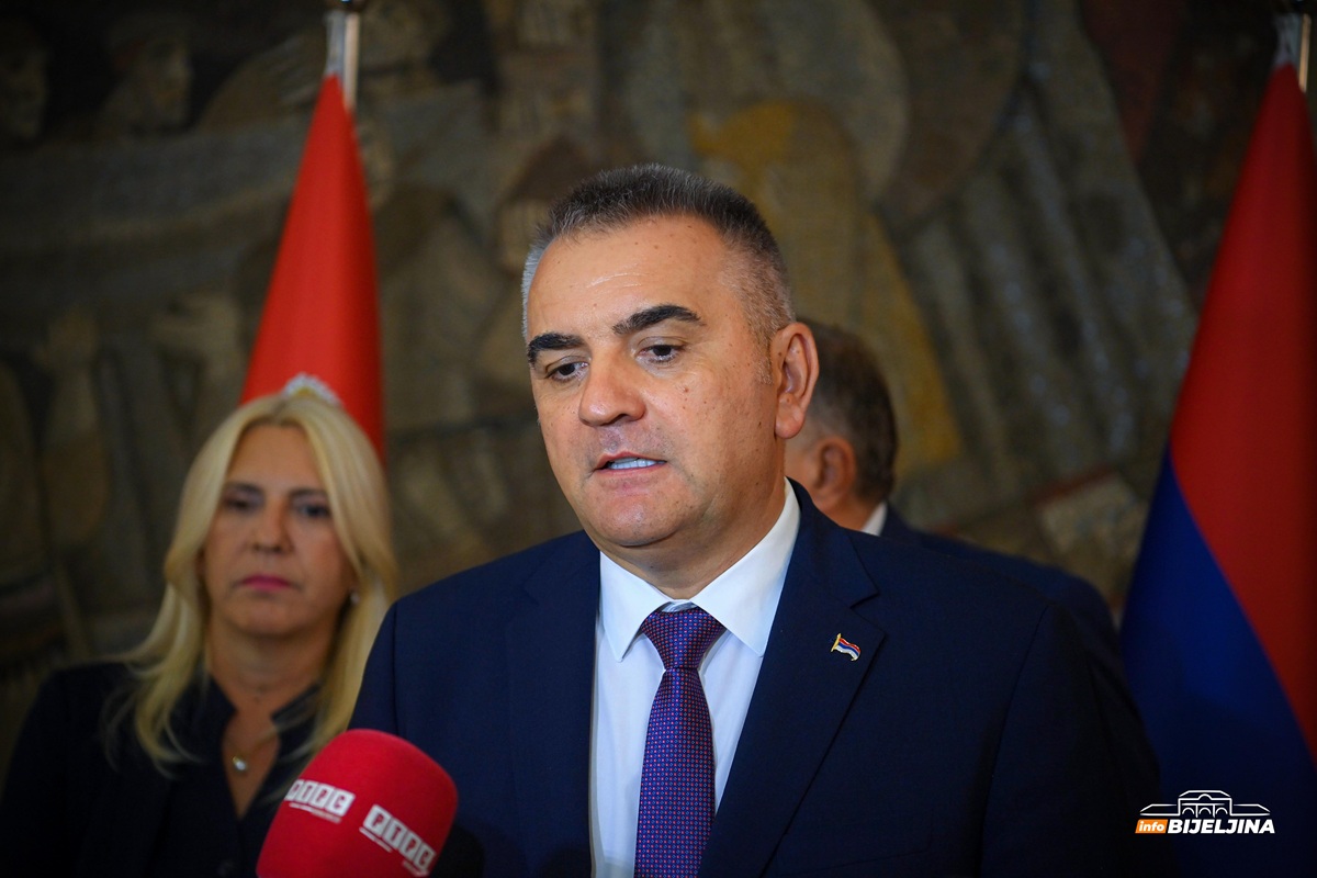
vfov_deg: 19.5
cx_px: 658
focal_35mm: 70
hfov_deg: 28.8
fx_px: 2561
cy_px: 439
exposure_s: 1/400
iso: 1250
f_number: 2.8
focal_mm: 70
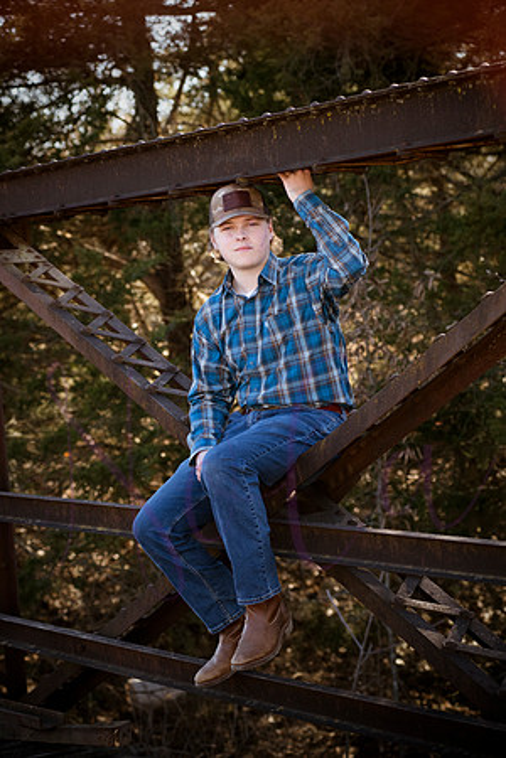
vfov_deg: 20.4
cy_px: 379
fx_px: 2108
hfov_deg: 13.7
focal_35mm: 100
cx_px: 253
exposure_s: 1/640
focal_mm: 100
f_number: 5.6
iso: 800
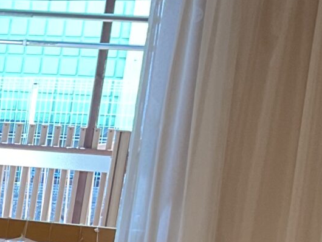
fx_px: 1303
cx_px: -372
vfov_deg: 9.9
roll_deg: -2.7
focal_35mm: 140
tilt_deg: -16.2
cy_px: 469
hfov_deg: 12.1
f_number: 1.8
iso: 64
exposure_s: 1/120
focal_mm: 3
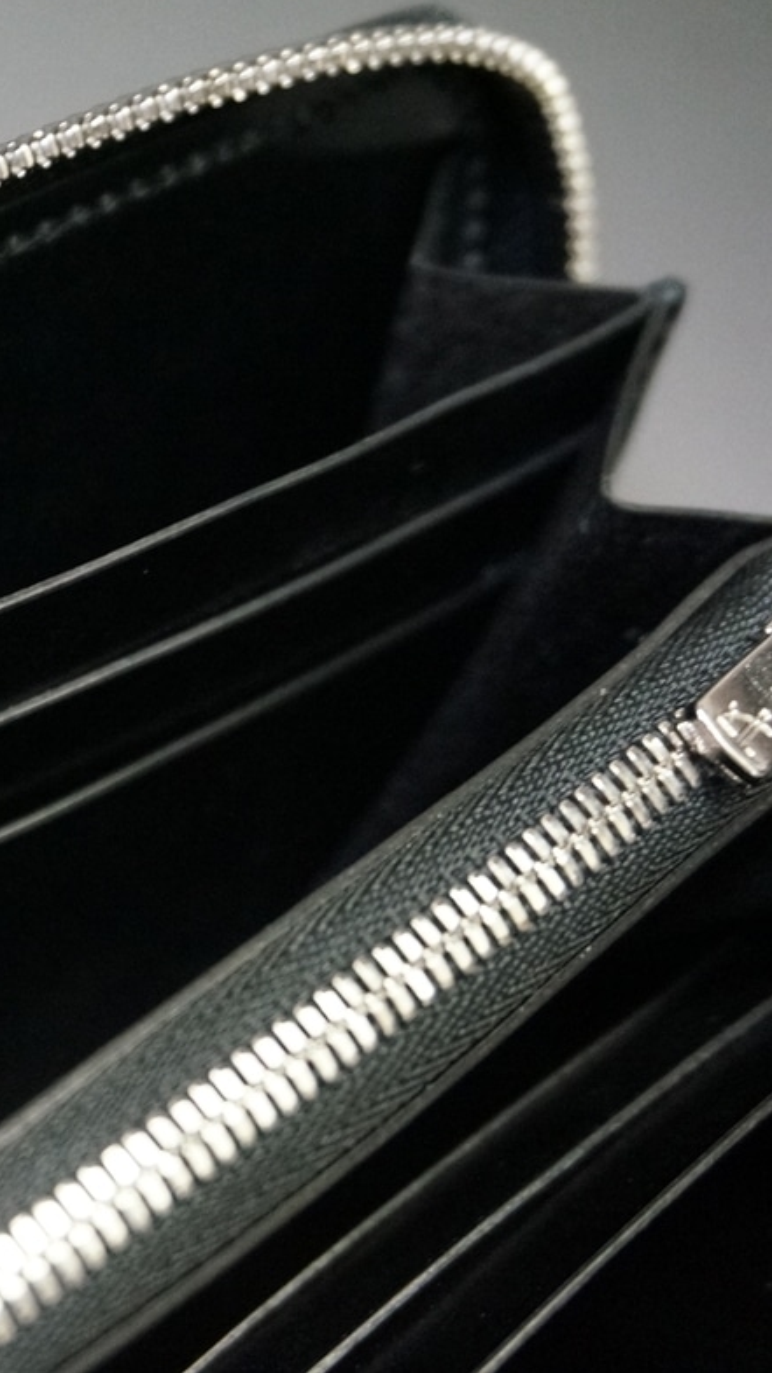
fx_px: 2358
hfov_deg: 17.8
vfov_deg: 32.4
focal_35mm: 65
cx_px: -109
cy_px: 678
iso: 3200
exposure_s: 1/100
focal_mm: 27
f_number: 4.5
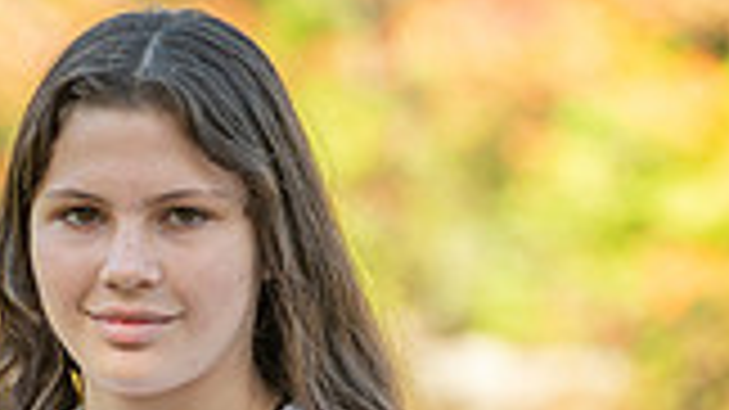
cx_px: 115
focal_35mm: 583
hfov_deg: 3.7
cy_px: 779
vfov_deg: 2.1
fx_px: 11266
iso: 100
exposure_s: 1/125
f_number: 6.3
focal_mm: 200
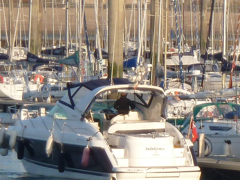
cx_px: 458
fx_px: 3371
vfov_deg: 3.1
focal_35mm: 486
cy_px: 131
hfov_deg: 4.0
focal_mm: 19.5
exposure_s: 1/400
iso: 125
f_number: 4.4
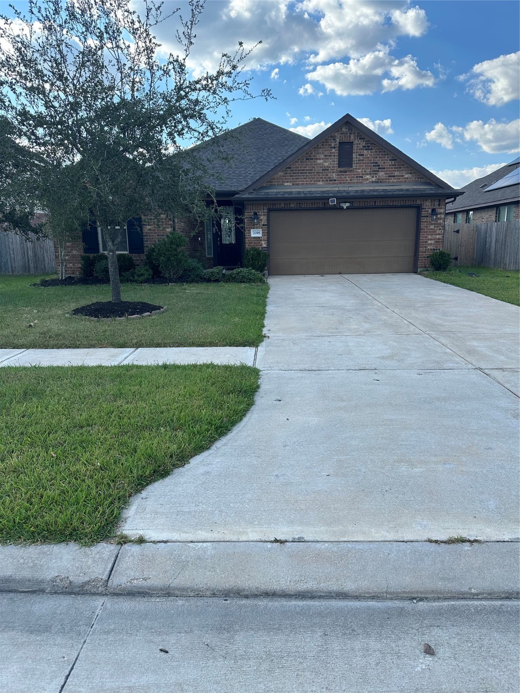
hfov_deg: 56.8
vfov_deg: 71.6
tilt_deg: -12.3
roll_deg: +1.5
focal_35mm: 24
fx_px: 481
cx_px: 260
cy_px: 346
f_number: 1.78
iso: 80
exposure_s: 1/2252
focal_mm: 6.86
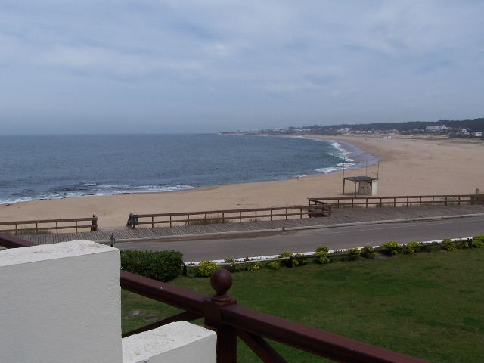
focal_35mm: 38
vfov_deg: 37.7
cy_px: 182
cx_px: 242
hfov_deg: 49.0
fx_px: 531
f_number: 5.6
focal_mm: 6.3
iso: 80
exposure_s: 1/1000
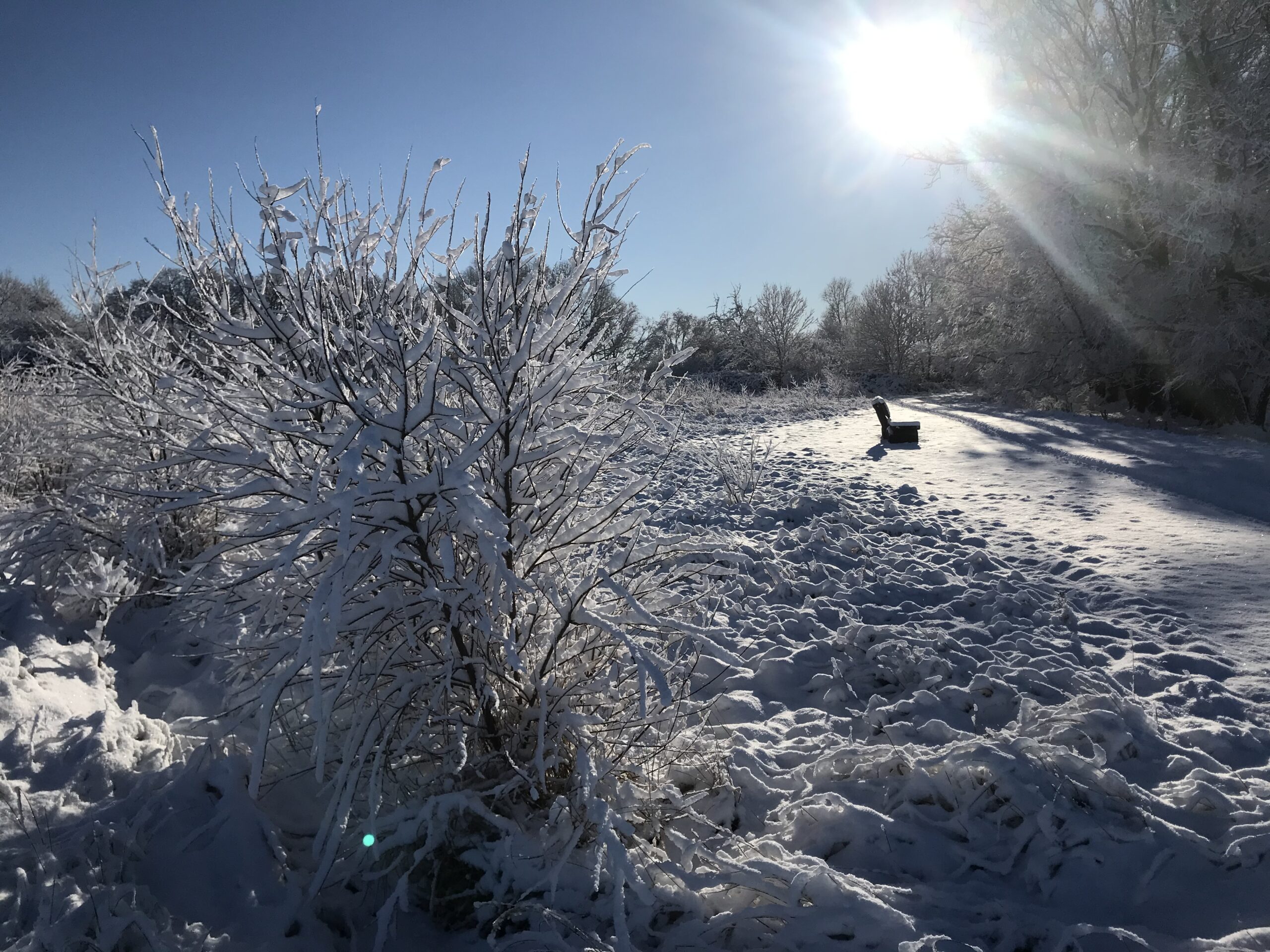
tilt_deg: -3.5
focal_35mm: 28
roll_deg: +1.6
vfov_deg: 49.7
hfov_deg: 63.4
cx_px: 635
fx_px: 1027
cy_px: 476
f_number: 1.8
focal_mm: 3.99
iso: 20
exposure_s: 1/8772
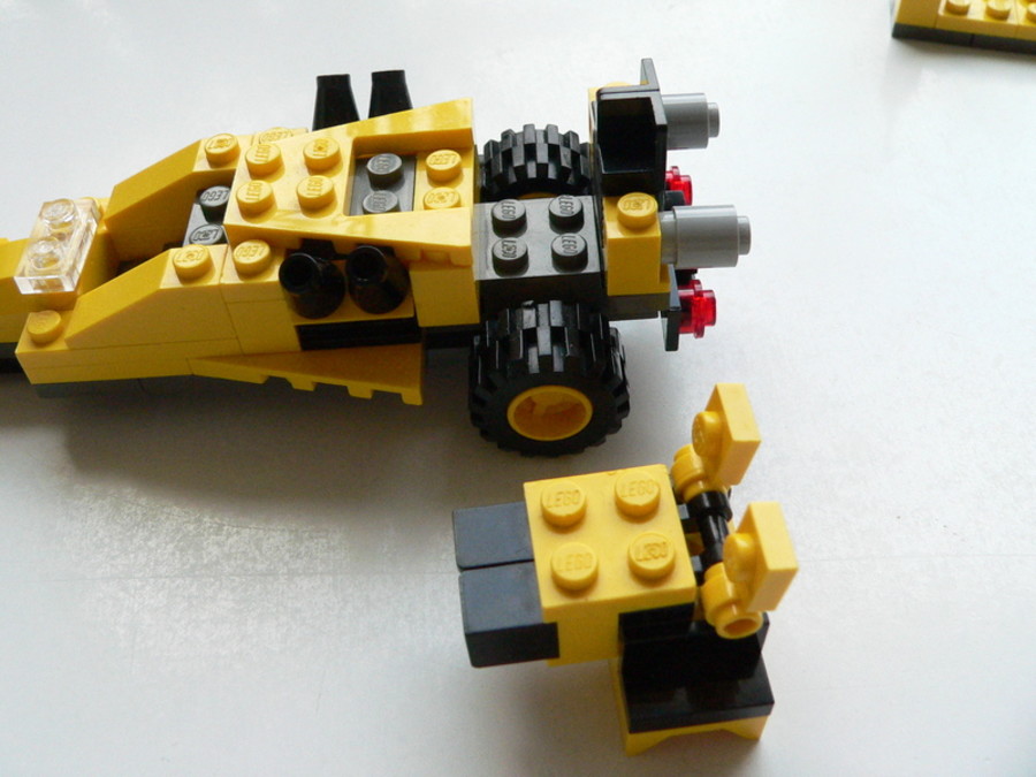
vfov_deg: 39.7
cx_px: 518
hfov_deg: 51.4
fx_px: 1077
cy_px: 388
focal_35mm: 36
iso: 400
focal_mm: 6
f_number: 4
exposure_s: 1/160
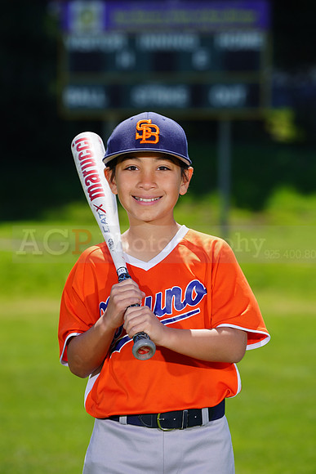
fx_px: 3408
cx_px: 158
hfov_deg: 5.3
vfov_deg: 7.9
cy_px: 237
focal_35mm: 259
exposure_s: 1/250
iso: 100
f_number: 8
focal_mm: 259
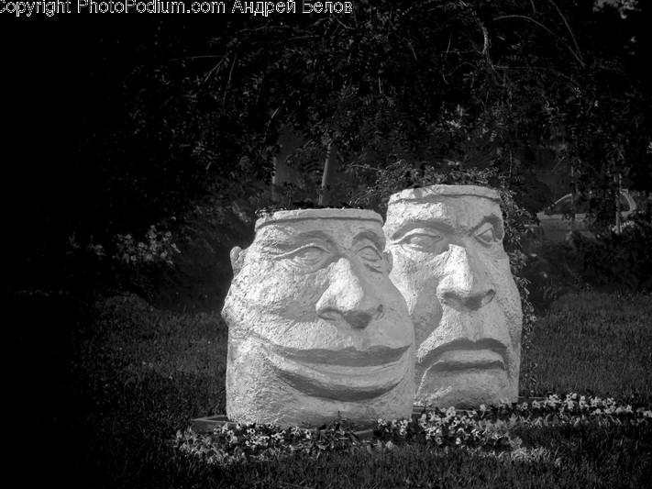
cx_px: 405
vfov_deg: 12.5
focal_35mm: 119
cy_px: 260
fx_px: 2234
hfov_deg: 16.6
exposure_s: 1/500
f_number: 4.8
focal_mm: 65
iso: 100
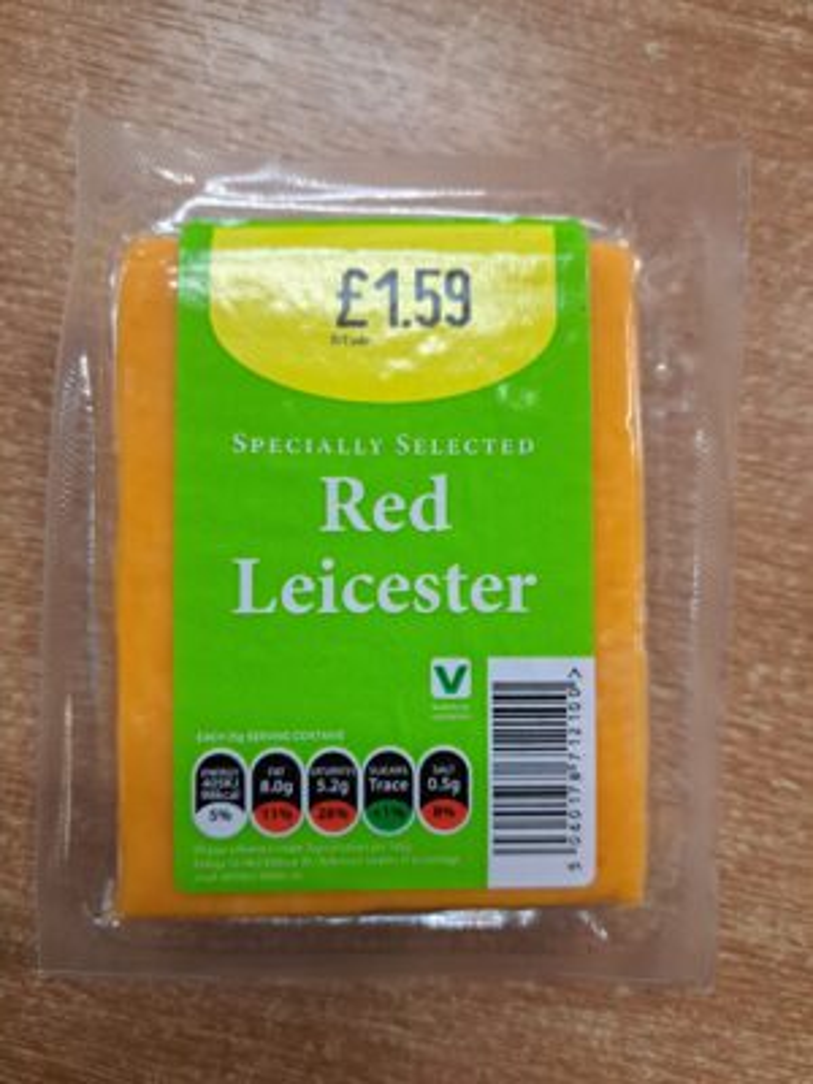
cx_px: 406
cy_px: 542
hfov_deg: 56.8
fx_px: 752
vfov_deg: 71.6
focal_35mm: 24
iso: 250
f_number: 1.8
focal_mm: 5.23
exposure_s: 1/50
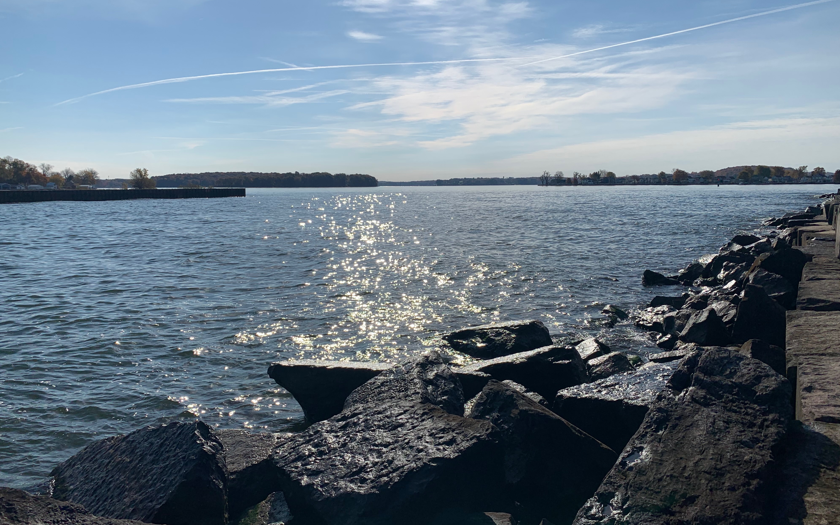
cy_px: 239
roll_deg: +0.7
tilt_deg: -5.9
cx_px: 426
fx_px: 641
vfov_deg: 44.5
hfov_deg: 66.5
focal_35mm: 28
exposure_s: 1/9524
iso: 25
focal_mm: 4.25
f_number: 1.8
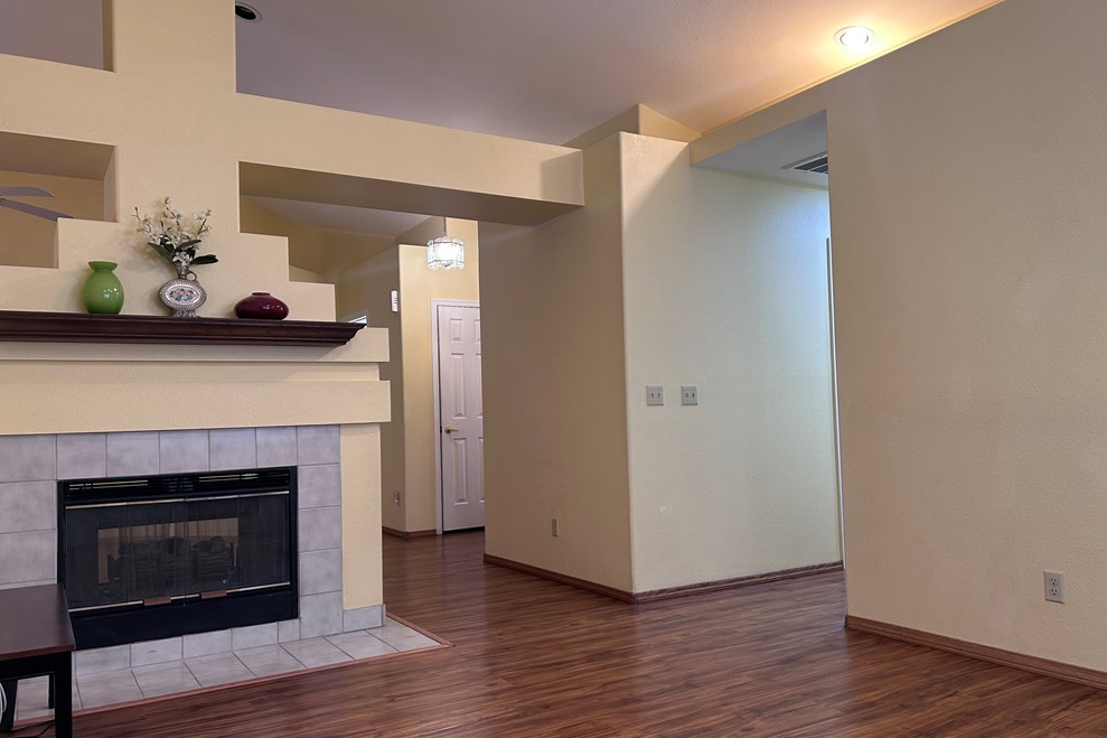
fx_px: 861
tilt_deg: +2.9
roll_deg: +2.6
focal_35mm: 28
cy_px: 376
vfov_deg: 46.4
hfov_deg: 65.5
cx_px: 561
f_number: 1.5
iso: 100
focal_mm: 5.7
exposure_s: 1/60
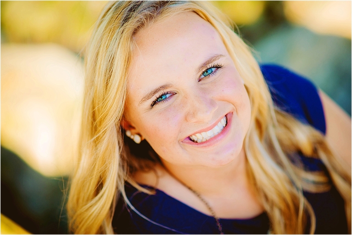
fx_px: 832
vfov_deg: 16.1
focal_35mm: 85
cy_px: 118
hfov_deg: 23.9
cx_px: 176
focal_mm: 85
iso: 200
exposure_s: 1/320
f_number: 2.2
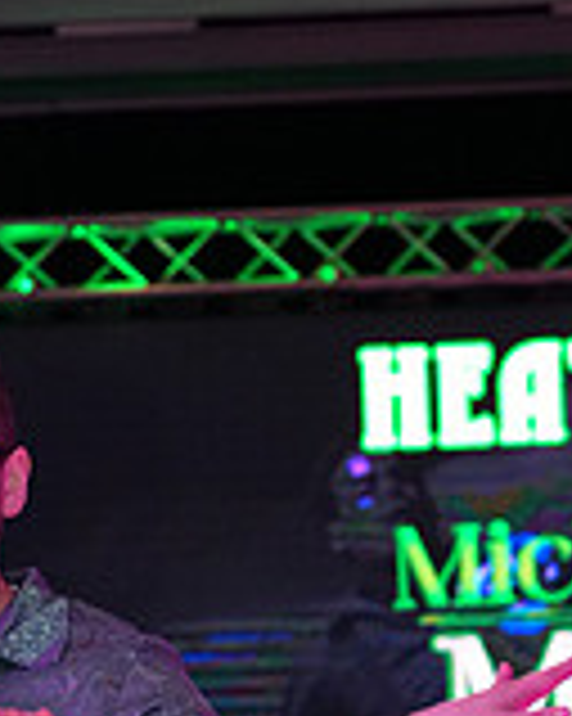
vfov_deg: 7.2
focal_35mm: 261
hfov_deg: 5.9
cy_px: 1189
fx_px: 5528
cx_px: -241
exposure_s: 1/250
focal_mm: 76
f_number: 6.3
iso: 2500
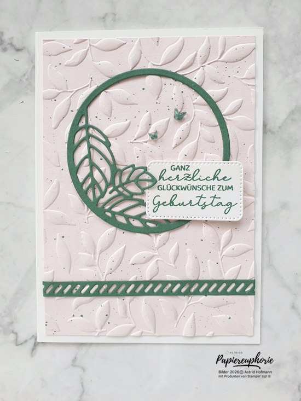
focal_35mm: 26
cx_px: 150
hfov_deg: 53.1
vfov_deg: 67.3
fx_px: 301
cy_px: 200
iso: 64
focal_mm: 4.3
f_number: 2.4
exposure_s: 1/50
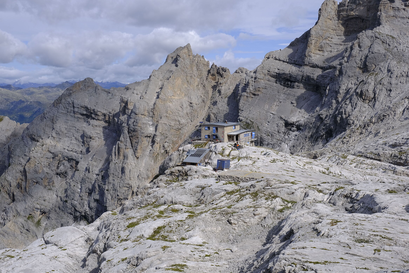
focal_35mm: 37
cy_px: 138
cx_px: 202
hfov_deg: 51.9
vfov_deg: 35.9
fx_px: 420
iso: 160
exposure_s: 1/500
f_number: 7.1
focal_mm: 24.3
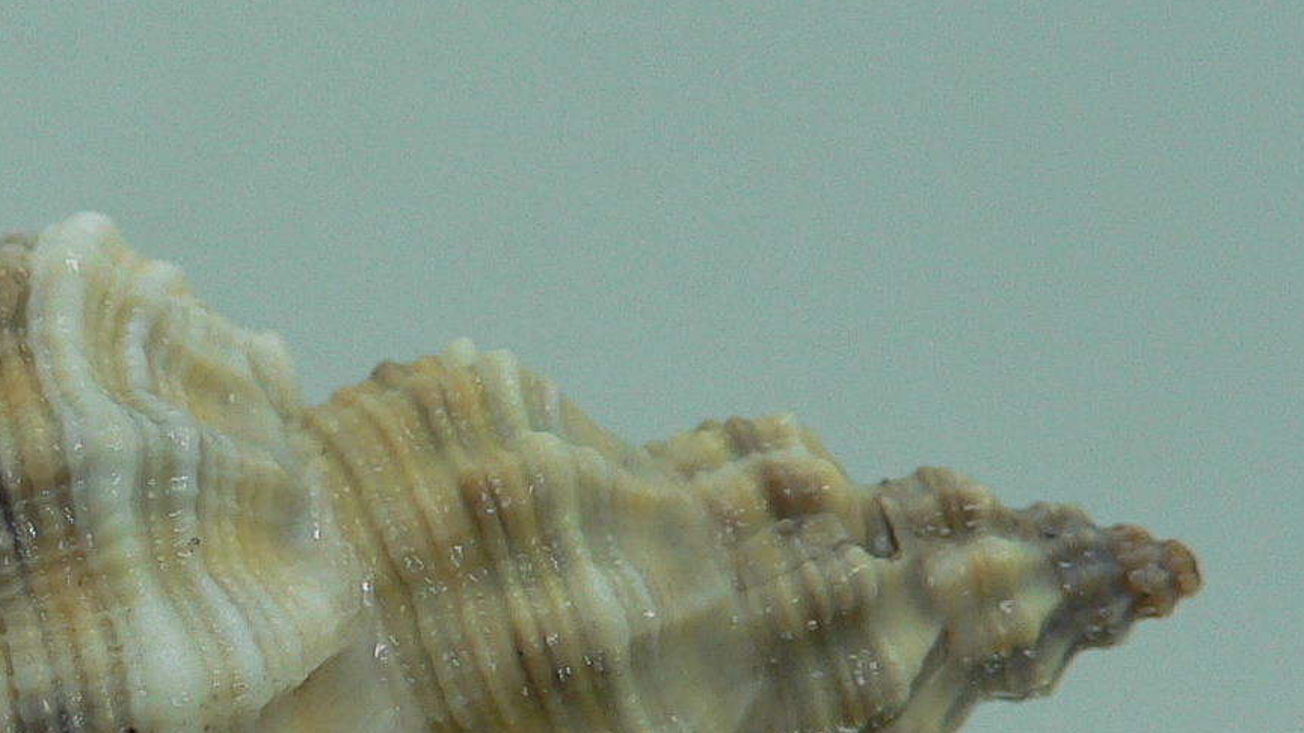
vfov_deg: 13.2
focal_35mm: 89
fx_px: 3077
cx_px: 134
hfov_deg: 23.3
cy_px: 867
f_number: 2.8
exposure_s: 1/60
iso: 80
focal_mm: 4.6
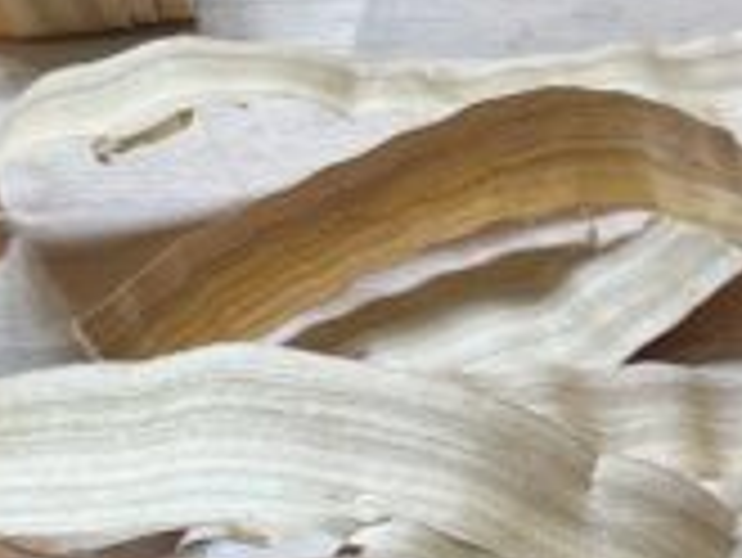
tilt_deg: -52.4
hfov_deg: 11.4
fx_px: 3454
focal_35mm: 161
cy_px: 886
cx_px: 1327
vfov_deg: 9.0
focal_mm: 5.1
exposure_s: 1/100
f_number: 1.6
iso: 32
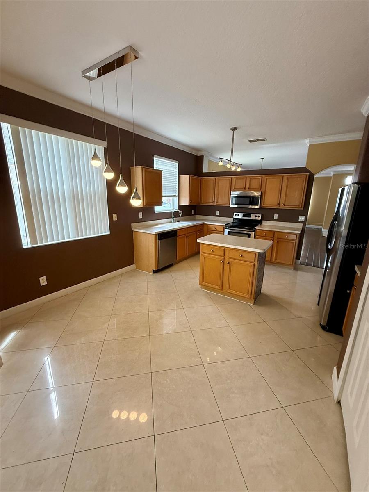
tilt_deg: -11.4
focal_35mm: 14
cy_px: 246
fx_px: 199
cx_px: 184
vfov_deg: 102.1
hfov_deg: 85.7
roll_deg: -1.2
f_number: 2.2
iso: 160
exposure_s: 1/120
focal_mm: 2.22
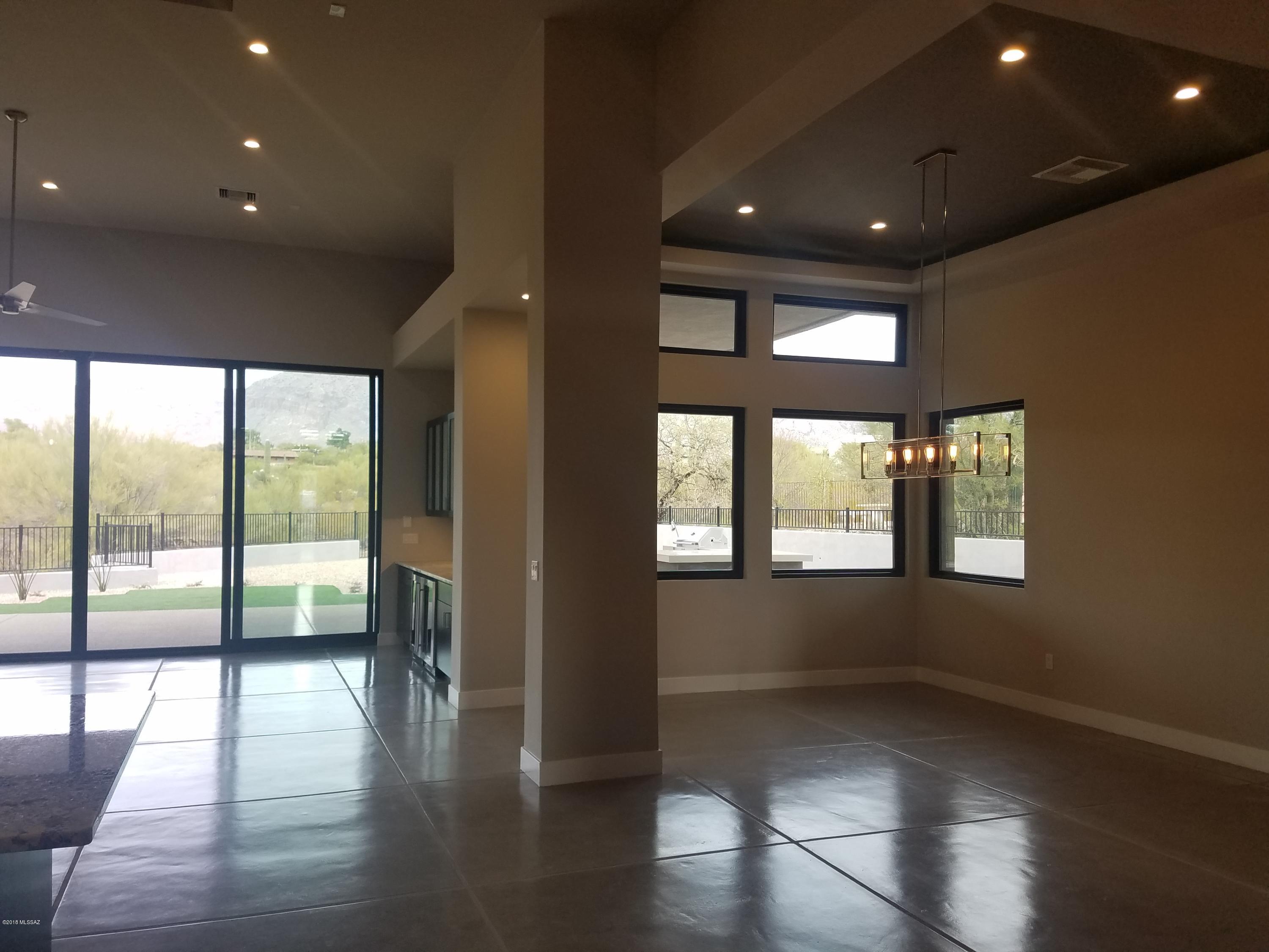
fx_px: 953
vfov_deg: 53.1
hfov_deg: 67.3
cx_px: 634
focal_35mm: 26
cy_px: 476
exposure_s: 1/182
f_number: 1.7
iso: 50
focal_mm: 4.2
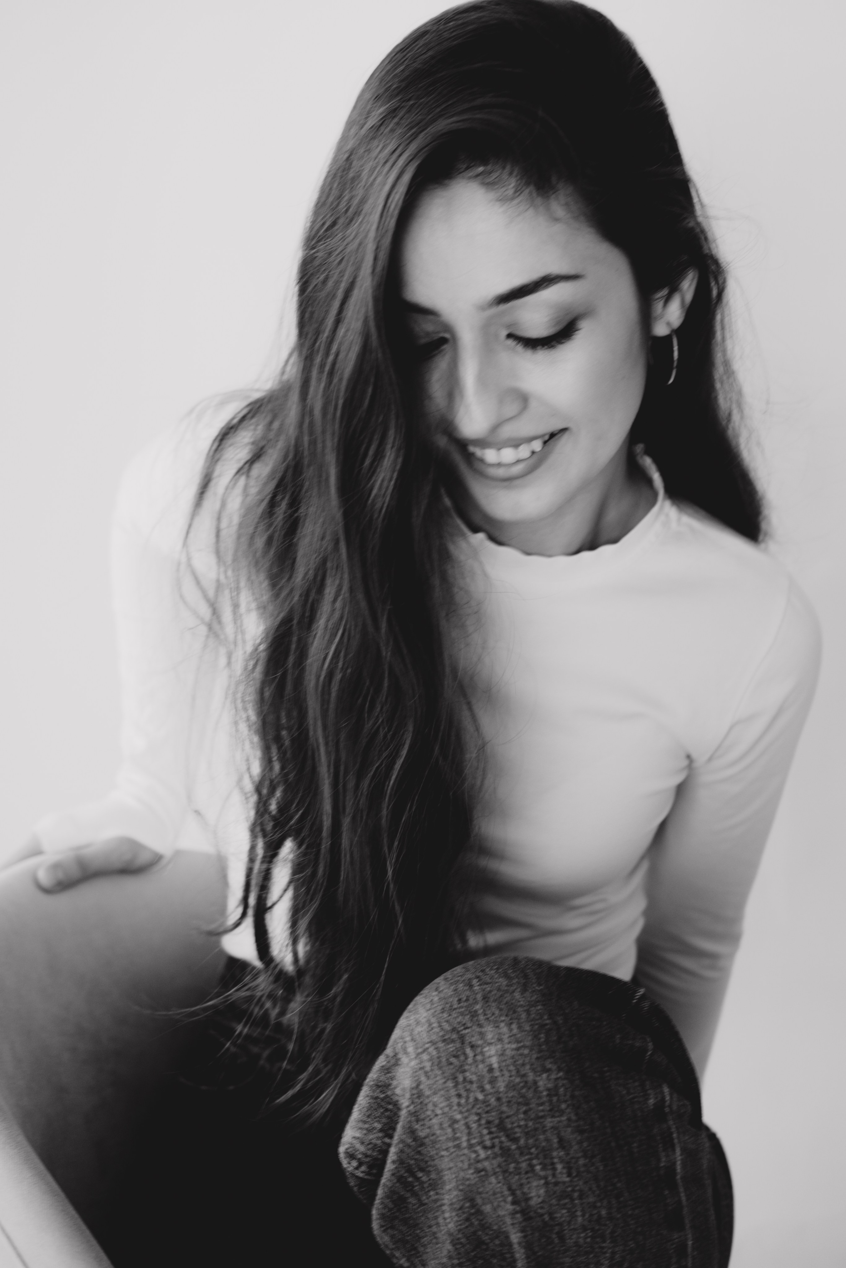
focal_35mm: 53
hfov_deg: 25.5
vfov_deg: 37.5
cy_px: 634
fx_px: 1868
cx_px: 423
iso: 200
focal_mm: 35
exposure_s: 1/180
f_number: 2.8
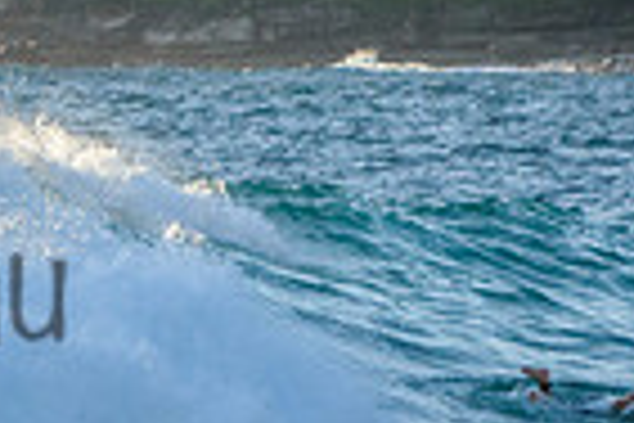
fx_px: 17169
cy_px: 236
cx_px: -409
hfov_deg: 2.1
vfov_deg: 1.4
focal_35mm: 975
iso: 640
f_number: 5.6
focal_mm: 155
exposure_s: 1/2000
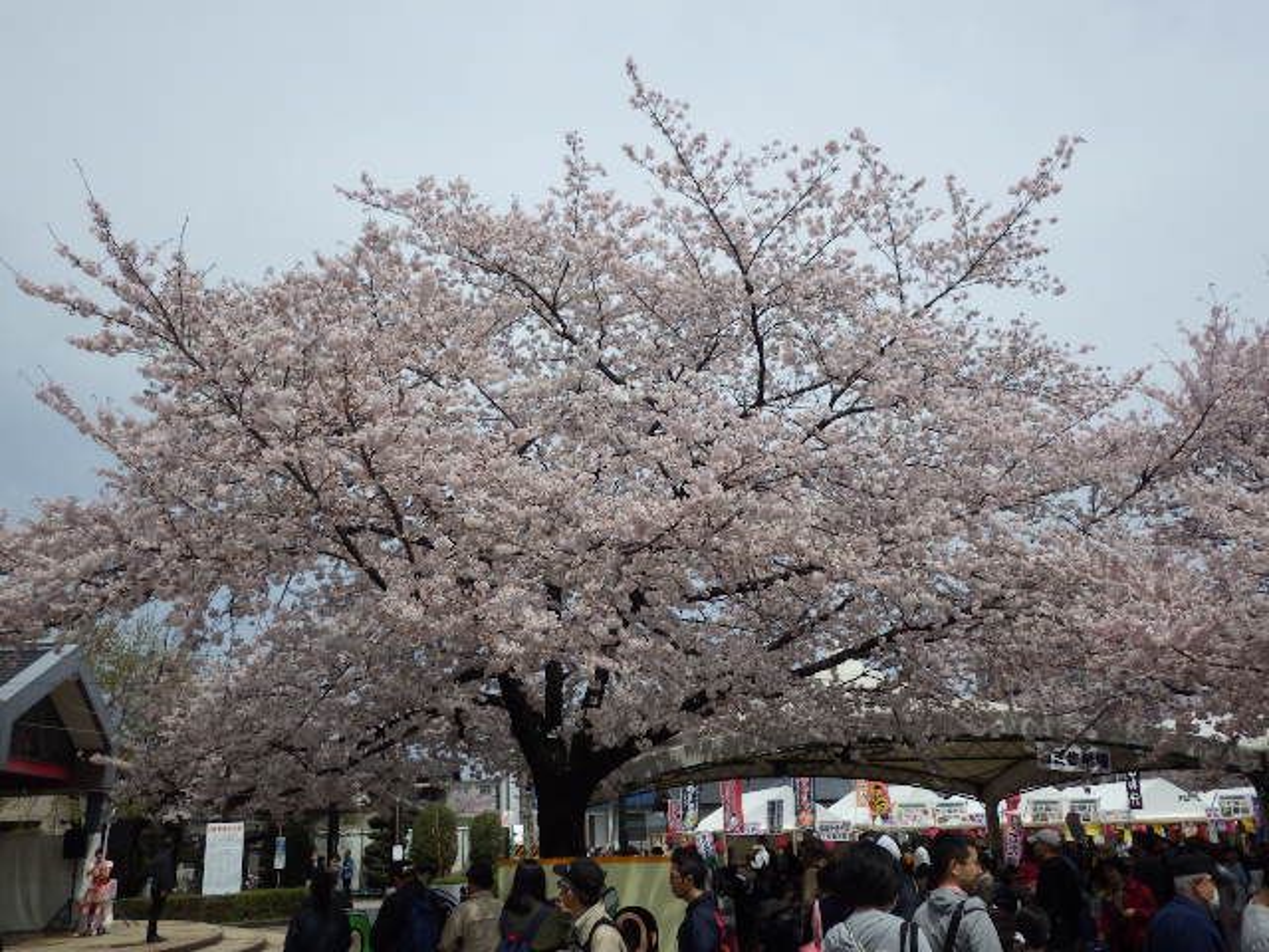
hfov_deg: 58.4
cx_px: 634
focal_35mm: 31
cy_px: 476
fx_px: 1136
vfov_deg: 45.4
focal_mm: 5.5
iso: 125
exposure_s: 1/320
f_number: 9.1
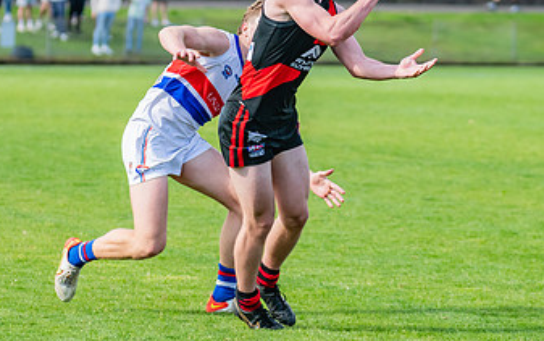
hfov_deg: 6.0
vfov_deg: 3.8
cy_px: 101
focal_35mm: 350
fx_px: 5192
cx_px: 318
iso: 800
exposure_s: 1/1600
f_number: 5
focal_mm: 170
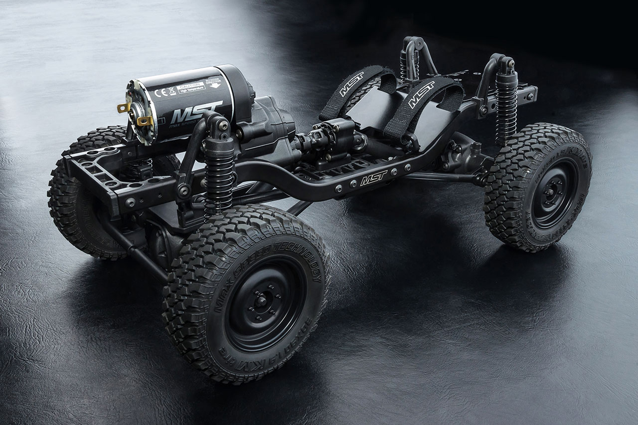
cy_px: 212
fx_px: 691
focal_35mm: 39
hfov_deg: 49.6
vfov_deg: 34.2
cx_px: 319
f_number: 25
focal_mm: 26
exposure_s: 1/100
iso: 200
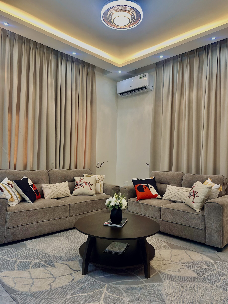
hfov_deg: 54.9
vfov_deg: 69.4
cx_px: 111
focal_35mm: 25
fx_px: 220
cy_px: 157
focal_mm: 6.86
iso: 200
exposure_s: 1/100
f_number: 1.78
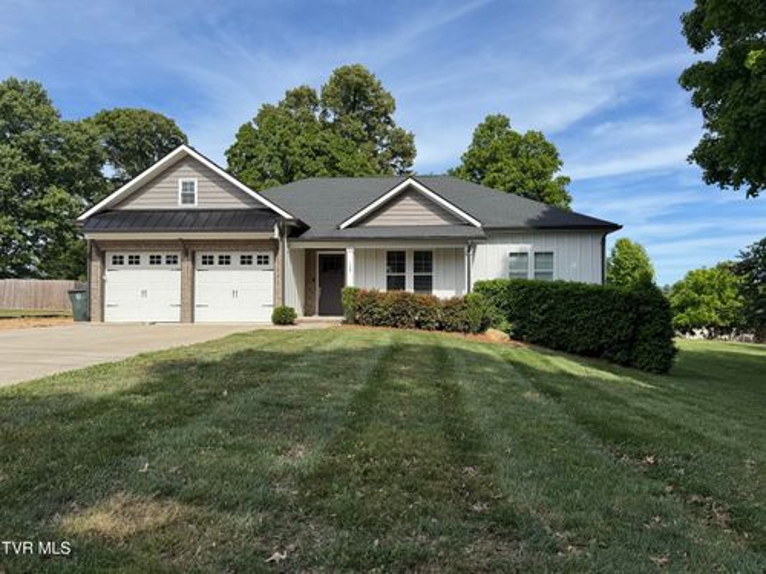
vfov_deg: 56.8
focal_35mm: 24
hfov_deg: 71.6
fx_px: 531
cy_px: 287
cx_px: 383
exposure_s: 1/3597
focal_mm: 6.76
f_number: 1.78
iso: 80
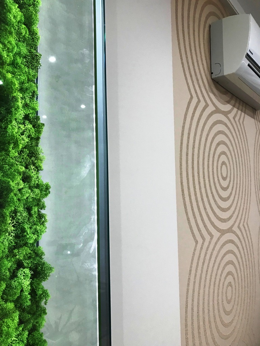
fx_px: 280
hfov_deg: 49.7
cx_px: 130
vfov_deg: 63.4
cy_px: 173
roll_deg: +0.8
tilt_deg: +2.7
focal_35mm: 28
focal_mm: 3.99
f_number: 1.8
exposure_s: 1/25
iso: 32
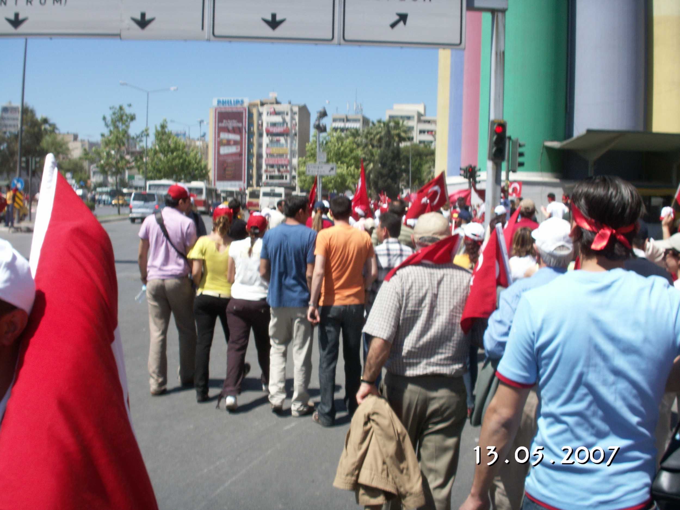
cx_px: 340
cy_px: 255
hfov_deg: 50.1
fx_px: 727
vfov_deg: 38.7
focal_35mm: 37
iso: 50
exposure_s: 1/250
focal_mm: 7.7
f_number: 7.1
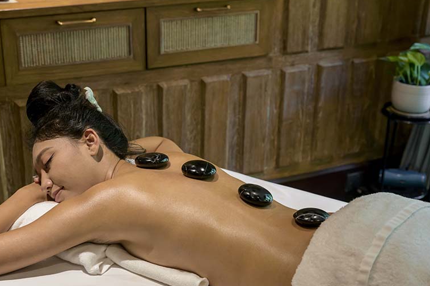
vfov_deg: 23.7
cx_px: 182
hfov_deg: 35.0
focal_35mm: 57
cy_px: 165
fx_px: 681
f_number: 4.5
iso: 3200
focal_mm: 45
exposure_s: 1/200
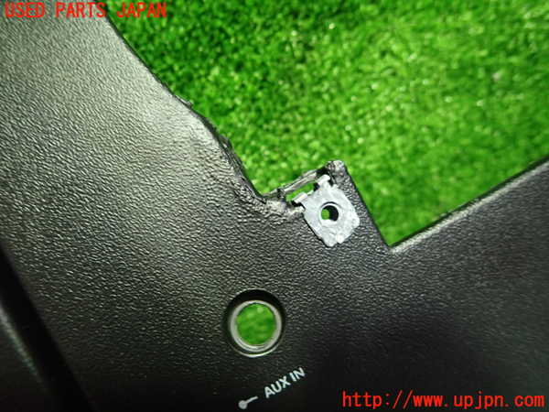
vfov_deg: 54.9
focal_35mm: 25
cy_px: 206
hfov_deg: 69.4
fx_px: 396
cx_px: 274
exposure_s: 1/30
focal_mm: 4.5
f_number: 2
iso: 320
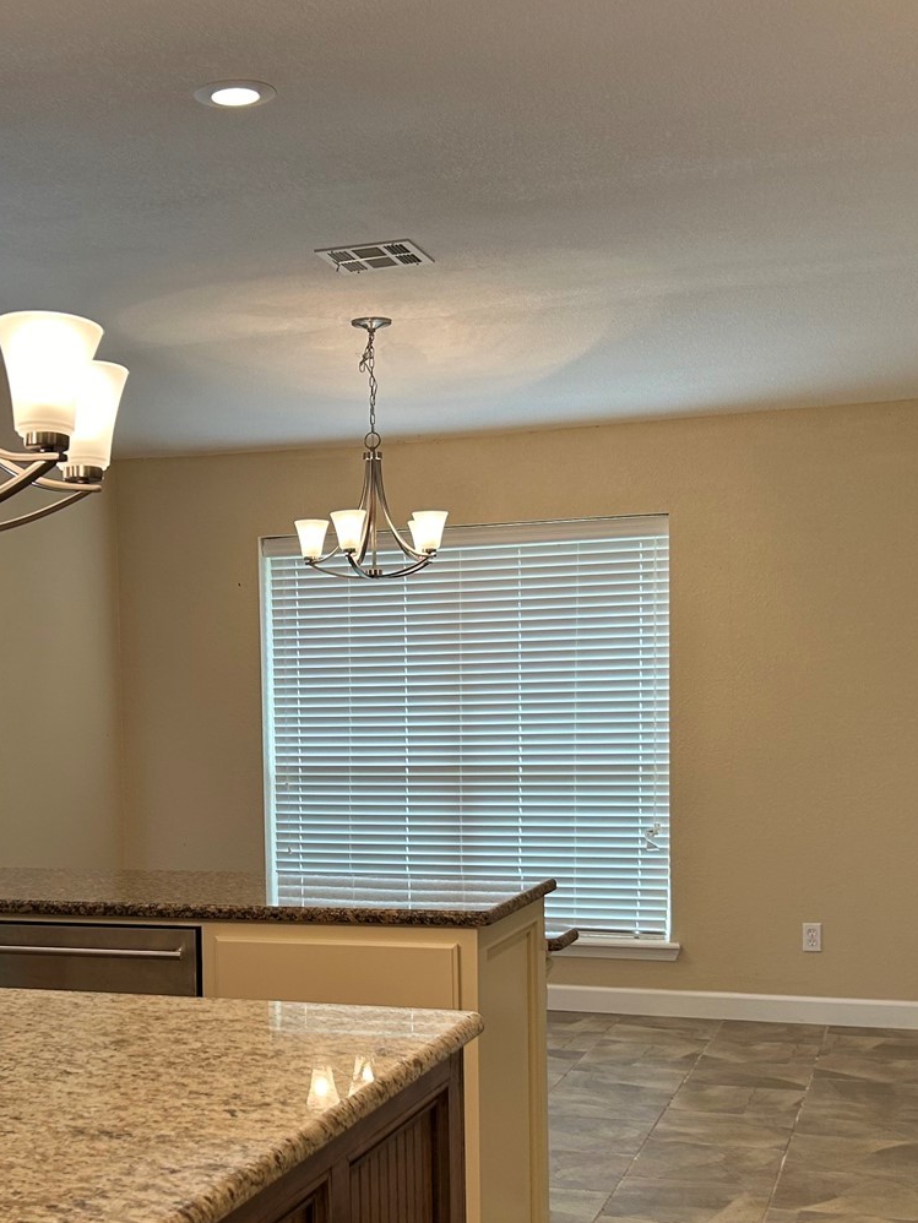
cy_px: 817
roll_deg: +1.7
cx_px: 267
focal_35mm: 50
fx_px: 1767
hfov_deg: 28.8
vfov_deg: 37.8
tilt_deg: -4.4
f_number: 1.5
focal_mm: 5.7
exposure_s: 1/120
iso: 50
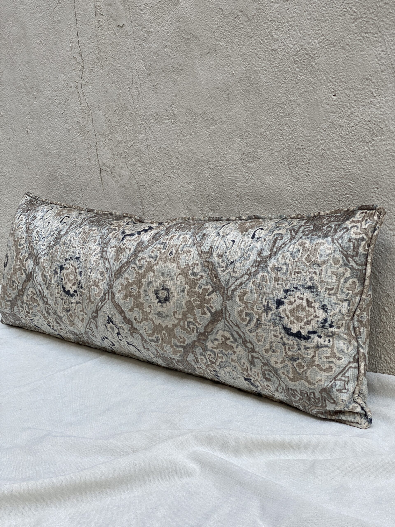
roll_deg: +5.0
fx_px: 791
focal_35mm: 52
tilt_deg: -10.4
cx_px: 198
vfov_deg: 36.8
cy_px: 264
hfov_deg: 28.0
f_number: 2
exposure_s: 1/122
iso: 25
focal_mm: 6
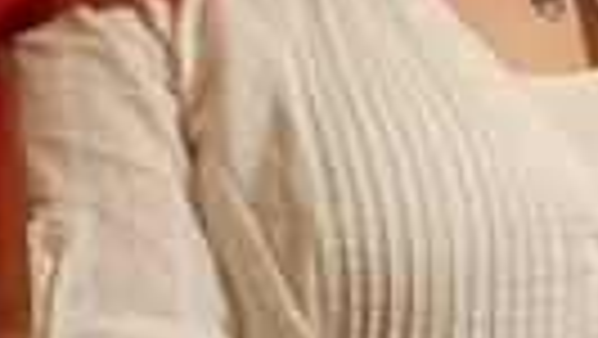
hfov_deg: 14.0
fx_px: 2348
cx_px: -157
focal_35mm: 148
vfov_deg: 8.2
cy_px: 5
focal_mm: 32
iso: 500
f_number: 4
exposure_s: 1/250
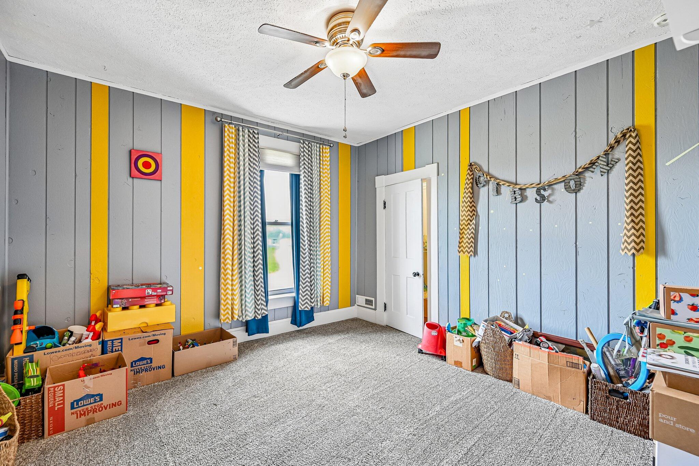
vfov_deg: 81.2
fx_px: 272
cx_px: 350
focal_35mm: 14
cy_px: 233
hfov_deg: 104.3
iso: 400
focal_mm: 14
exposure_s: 1/8
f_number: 4.8
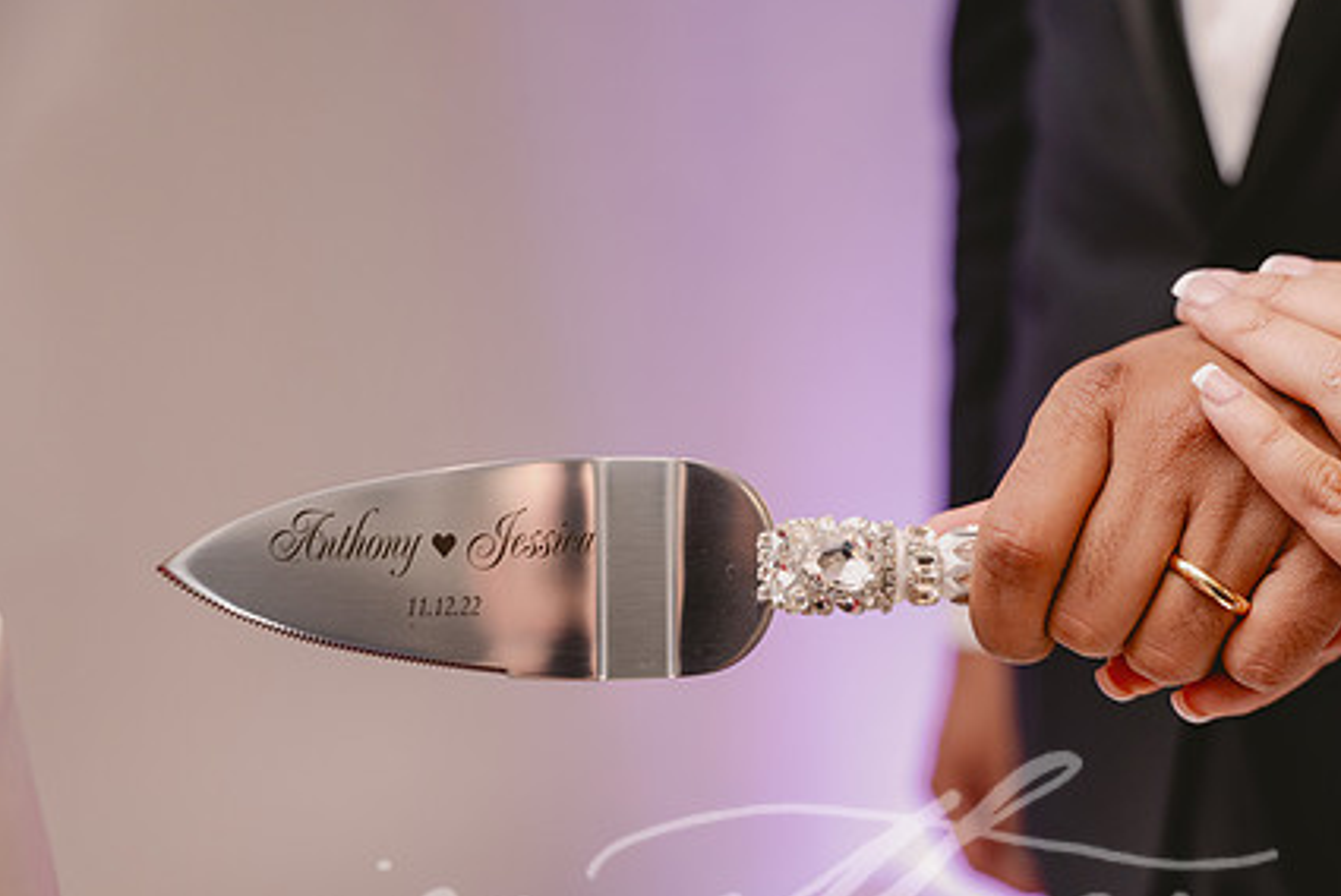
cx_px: 899
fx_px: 2162
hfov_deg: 34.1
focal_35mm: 58
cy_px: 573
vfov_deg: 23.3
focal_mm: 42.5
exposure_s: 1/125
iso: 1000
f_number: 2.8
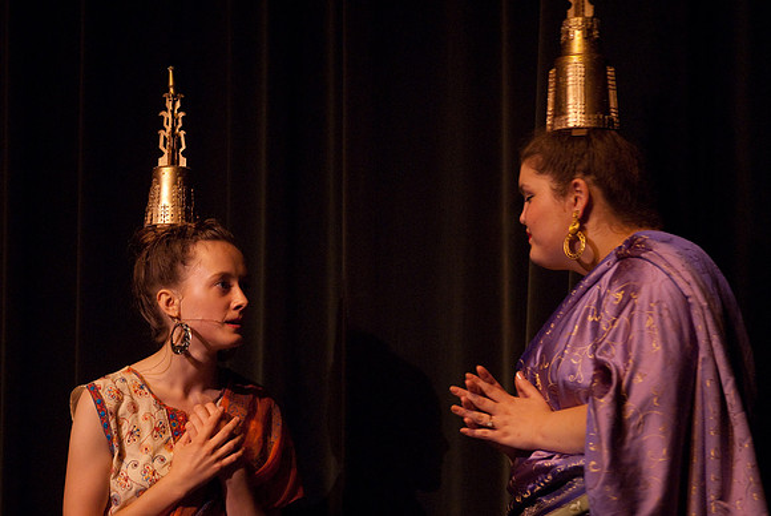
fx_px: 4020
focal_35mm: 188
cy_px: 258
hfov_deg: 11.0
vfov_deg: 7.3
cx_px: 386
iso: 1000
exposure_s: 1/60
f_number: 2.8
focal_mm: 125
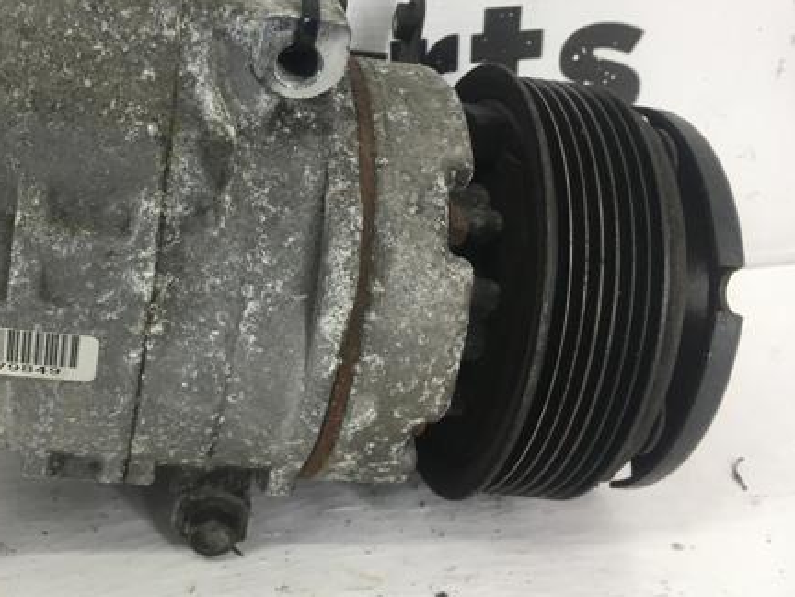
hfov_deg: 43.0
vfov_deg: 33.4
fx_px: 988
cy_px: 217
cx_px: 241
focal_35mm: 43
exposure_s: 1/33
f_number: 2.2
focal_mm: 4.15
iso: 25
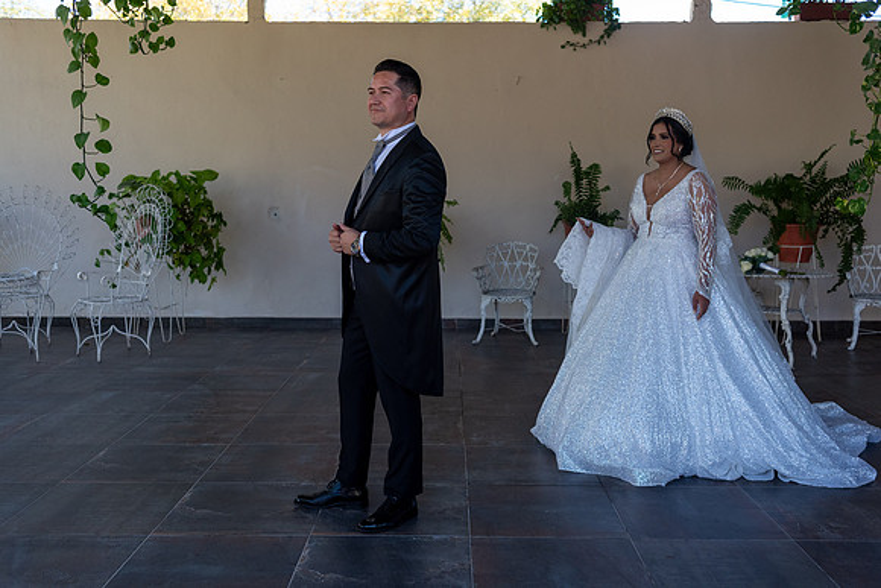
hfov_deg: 54.4
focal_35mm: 35
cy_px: 294
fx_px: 857
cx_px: 440
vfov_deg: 37.9
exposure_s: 1/800
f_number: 4.5
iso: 800
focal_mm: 35
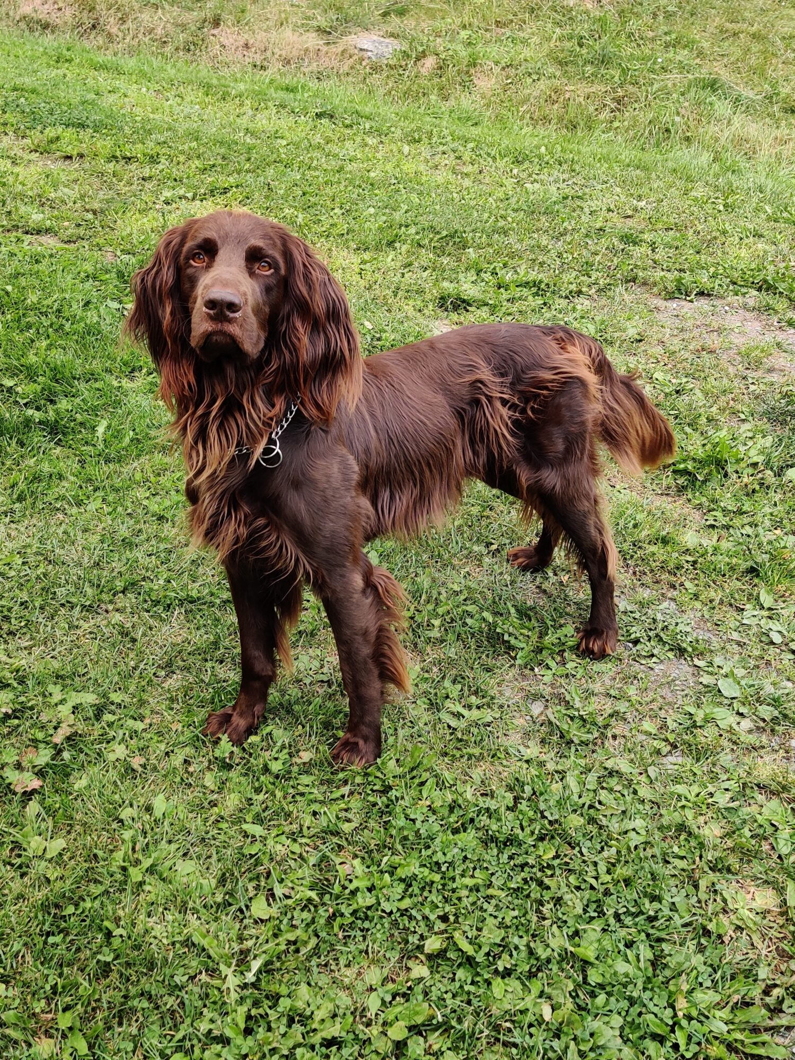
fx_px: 827
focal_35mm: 27
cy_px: 530
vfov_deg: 65.3
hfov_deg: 51.4
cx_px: 398
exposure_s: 1/100
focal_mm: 4.75
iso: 200
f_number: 1.65
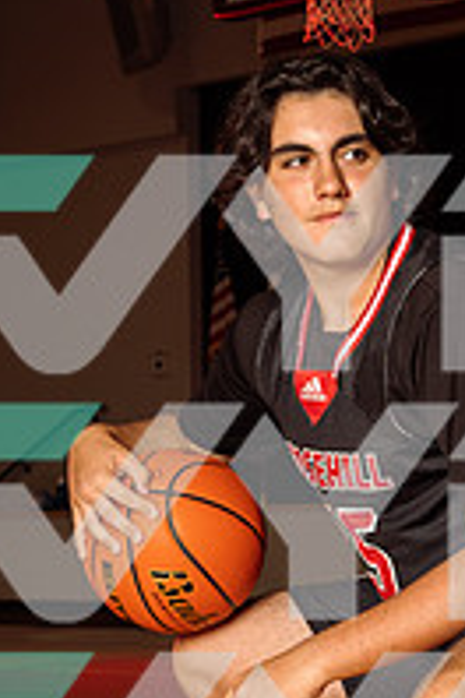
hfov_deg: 13.6
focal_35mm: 100
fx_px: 1937
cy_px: 515
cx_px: 409
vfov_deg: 20.3
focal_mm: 44
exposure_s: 1/250
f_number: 8
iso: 250
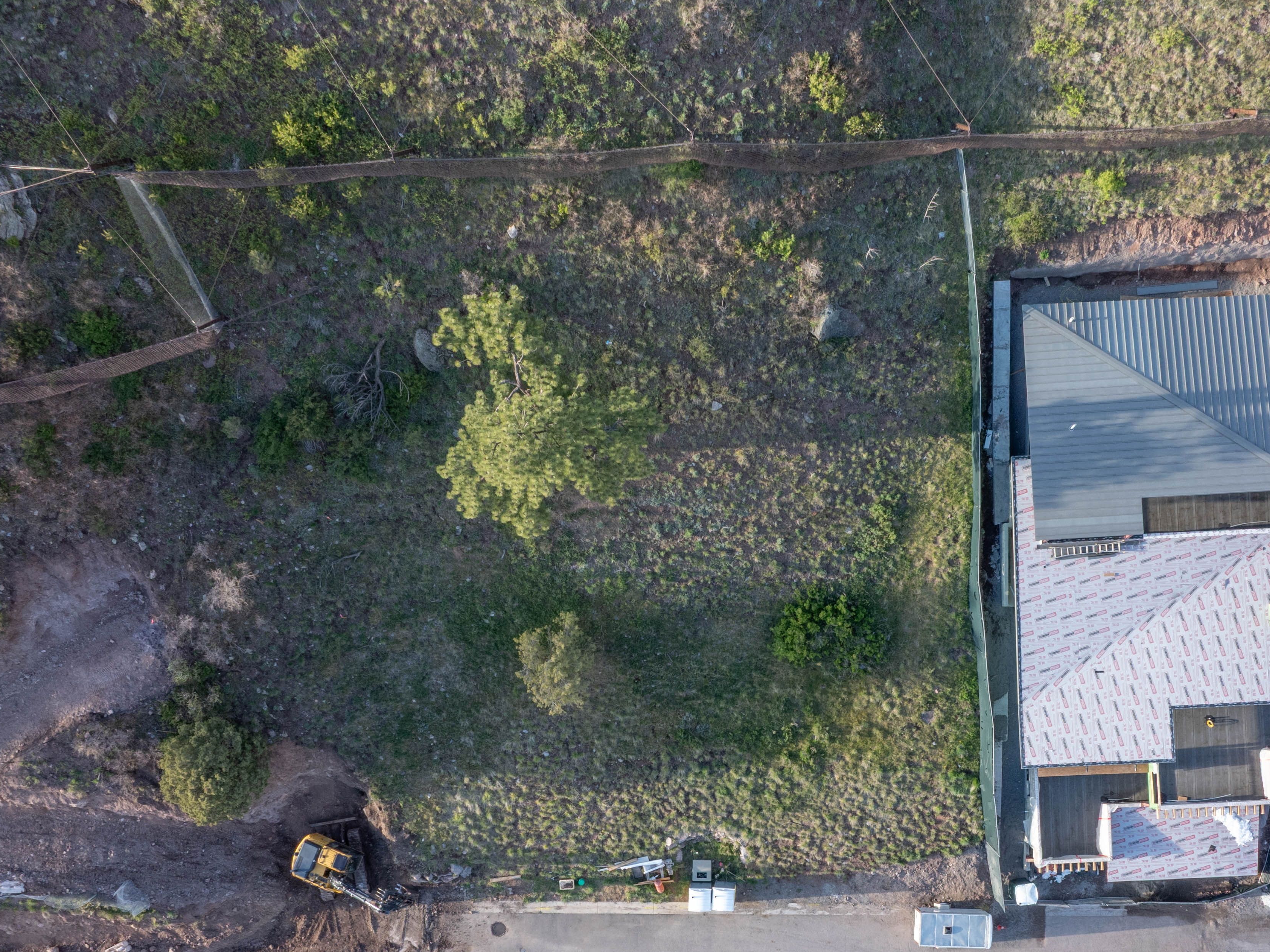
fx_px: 1394
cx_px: 772
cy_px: 685
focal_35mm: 38
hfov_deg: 48.6
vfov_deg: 37.0
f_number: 11
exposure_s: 1/15
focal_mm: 12.29
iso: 100
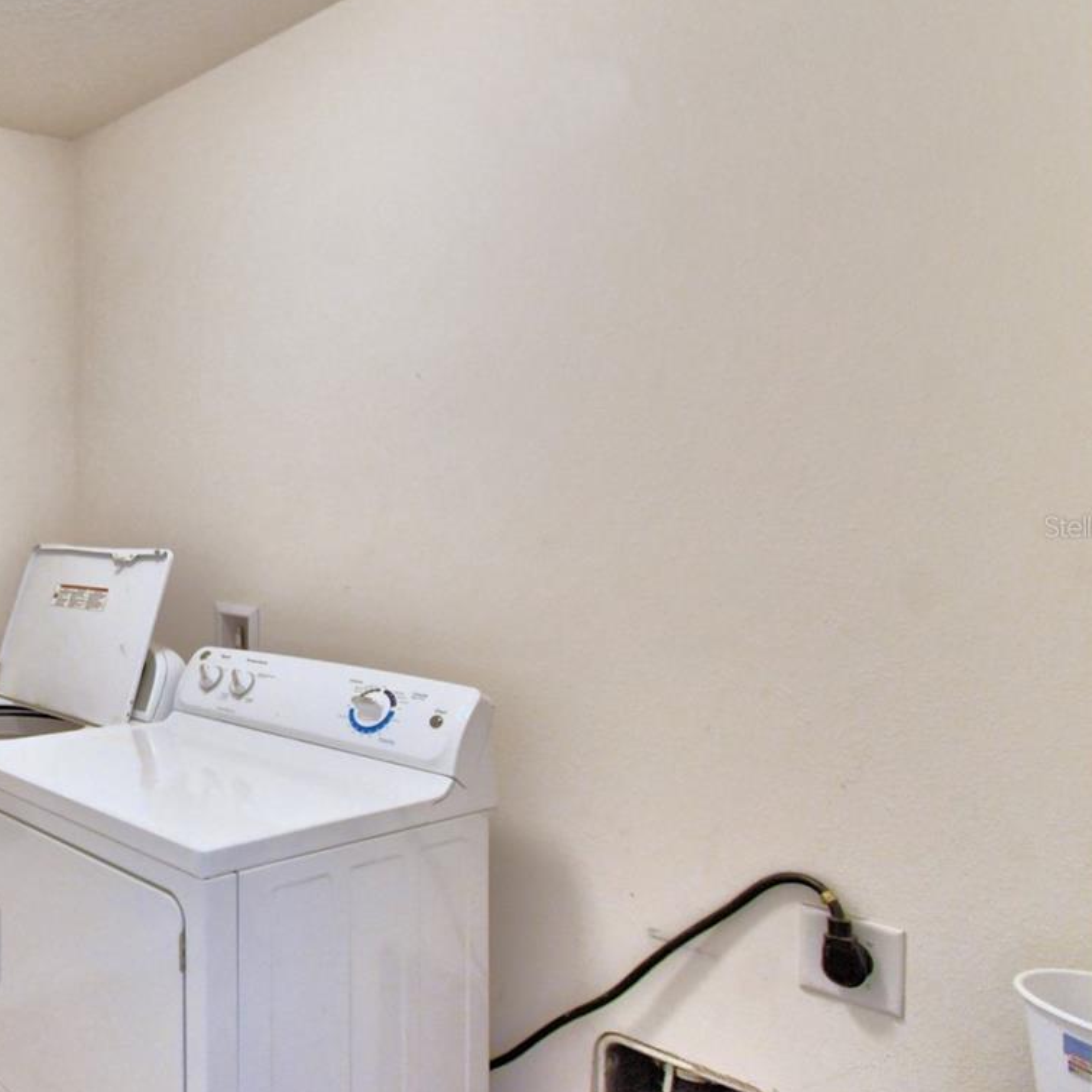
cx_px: 16
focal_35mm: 27
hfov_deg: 49.1
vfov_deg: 59.1
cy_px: 526
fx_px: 964
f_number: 4.5
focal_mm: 10
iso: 500
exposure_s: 1/30
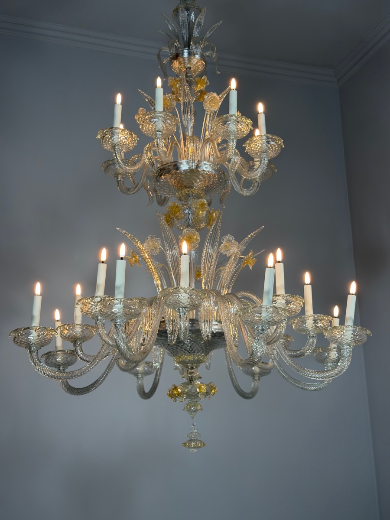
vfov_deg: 39.7
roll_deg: +1.1
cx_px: 195
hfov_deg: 30.3
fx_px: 721
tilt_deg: +16.4
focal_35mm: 48
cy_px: 260
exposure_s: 1/100
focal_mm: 6.76
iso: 64
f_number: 1.78
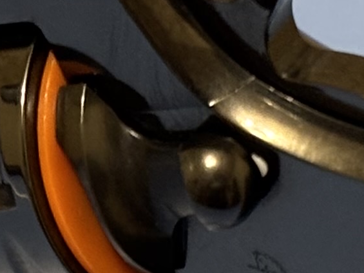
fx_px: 3902
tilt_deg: -52.9
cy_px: 628
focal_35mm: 371
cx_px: 43
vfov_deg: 3.9
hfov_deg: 5.3
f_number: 1.6
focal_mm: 5.96
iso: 125
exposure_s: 1/40
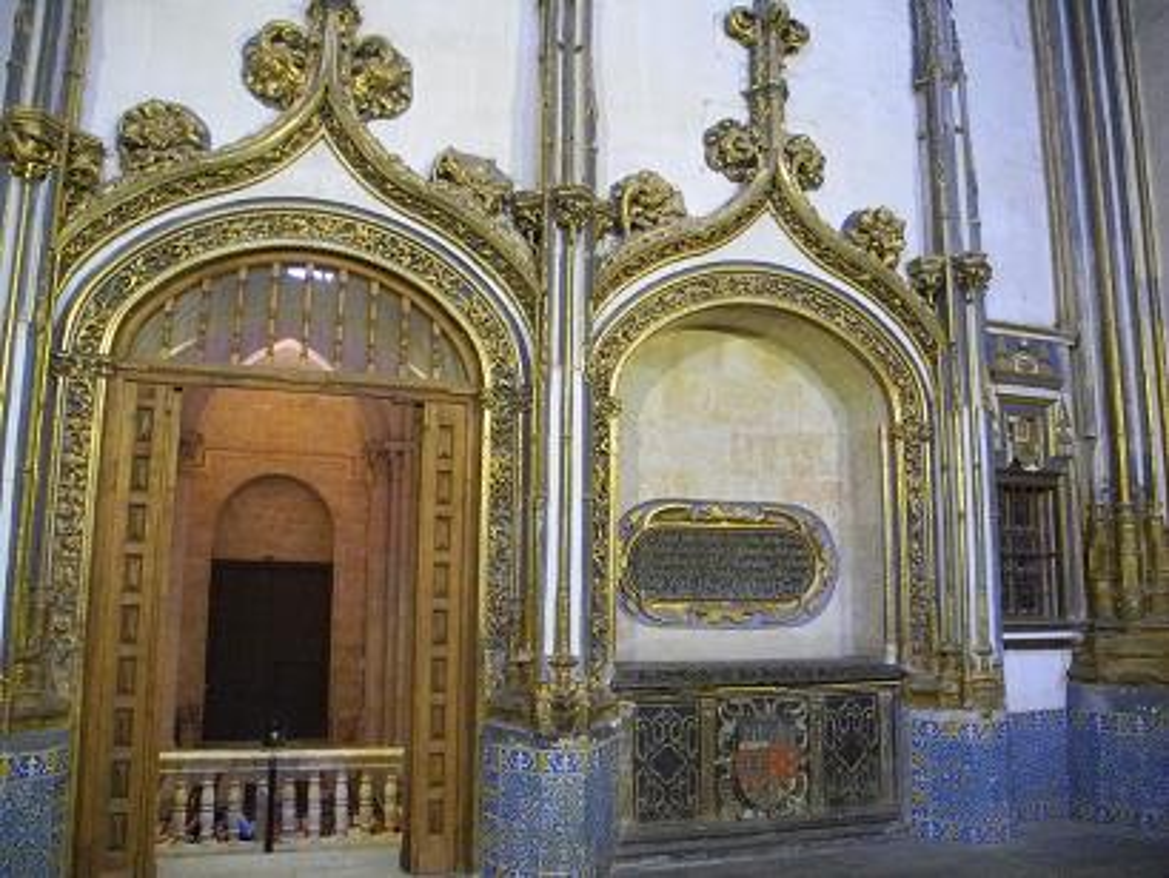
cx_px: 584
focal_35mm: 28
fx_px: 946
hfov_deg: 63.4
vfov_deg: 49.8
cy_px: 439
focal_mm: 6
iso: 2200
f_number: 2.8
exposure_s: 1/30
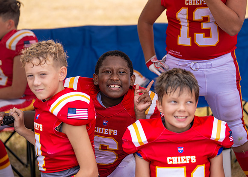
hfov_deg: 17.4
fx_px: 811
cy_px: 88
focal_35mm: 115
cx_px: 118
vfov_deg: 12.5
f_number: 2.8
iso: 160
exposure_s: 1/1600
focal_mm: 109
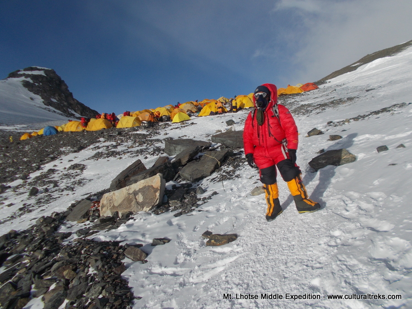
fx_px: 309
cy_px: 154
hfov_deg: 67.3
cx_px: 206
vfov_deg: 53.1
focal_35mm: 26
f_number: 8
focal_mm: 4.6
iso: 80
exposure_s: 1/250
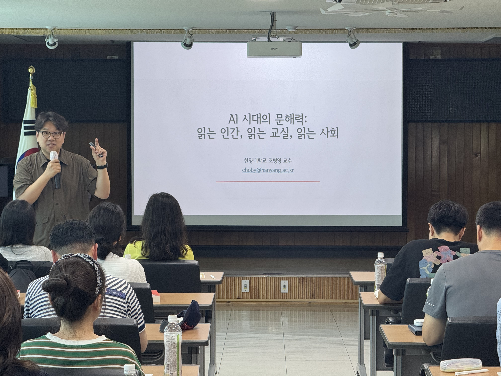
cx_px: 250
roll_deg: +0.1
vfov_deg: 12.3
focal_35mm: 120
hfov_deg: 16.4
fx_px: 1737
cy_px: 188
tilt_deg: -2.1
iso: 160
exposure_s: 1/120
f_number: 2.8
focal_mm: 15.66
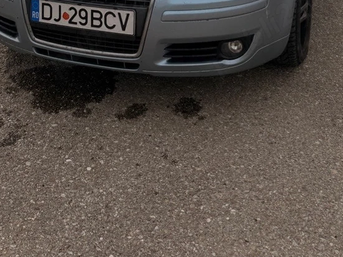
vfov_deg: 21.6
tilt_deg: -10.2
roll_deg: +1.1
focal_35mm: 58
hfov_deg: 33.2
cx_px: 157
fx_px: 575
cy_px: -114
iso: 80
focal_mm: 6.76
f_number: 1.78
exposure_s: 1/8130
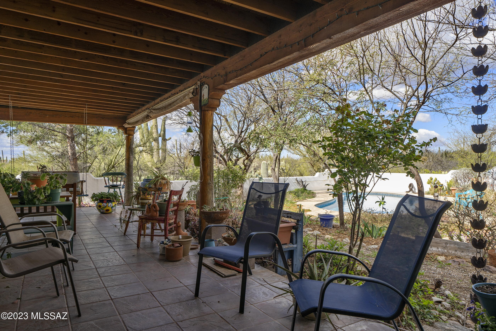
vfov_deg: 55.1
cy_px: 166
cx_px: 248
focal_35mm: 23
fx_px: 317
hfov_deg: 76.1
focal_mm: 23
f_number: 9
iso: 100
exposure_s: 1/80
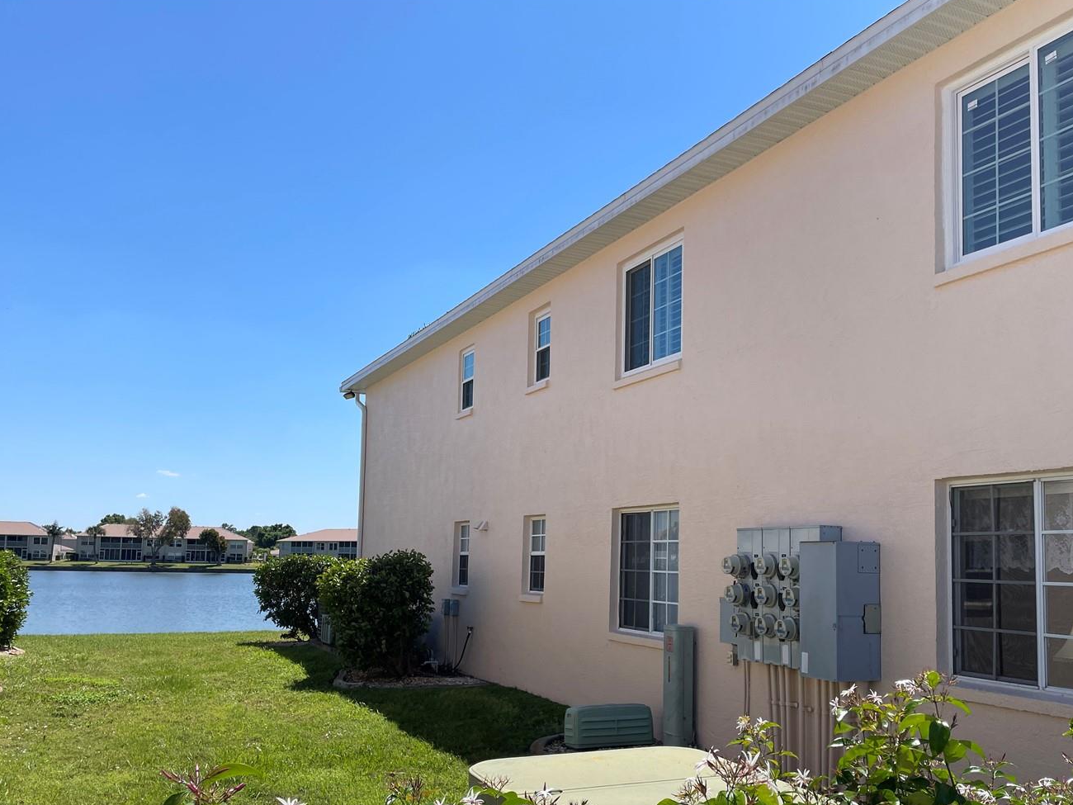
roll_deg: -0.7
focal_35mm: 32
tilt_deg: +4.8
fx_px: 992
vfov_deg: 43.9
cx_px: 592
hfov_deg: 56.7
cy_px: 486
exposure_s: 1/3509
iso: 32
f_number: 1.6
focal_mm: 4.2
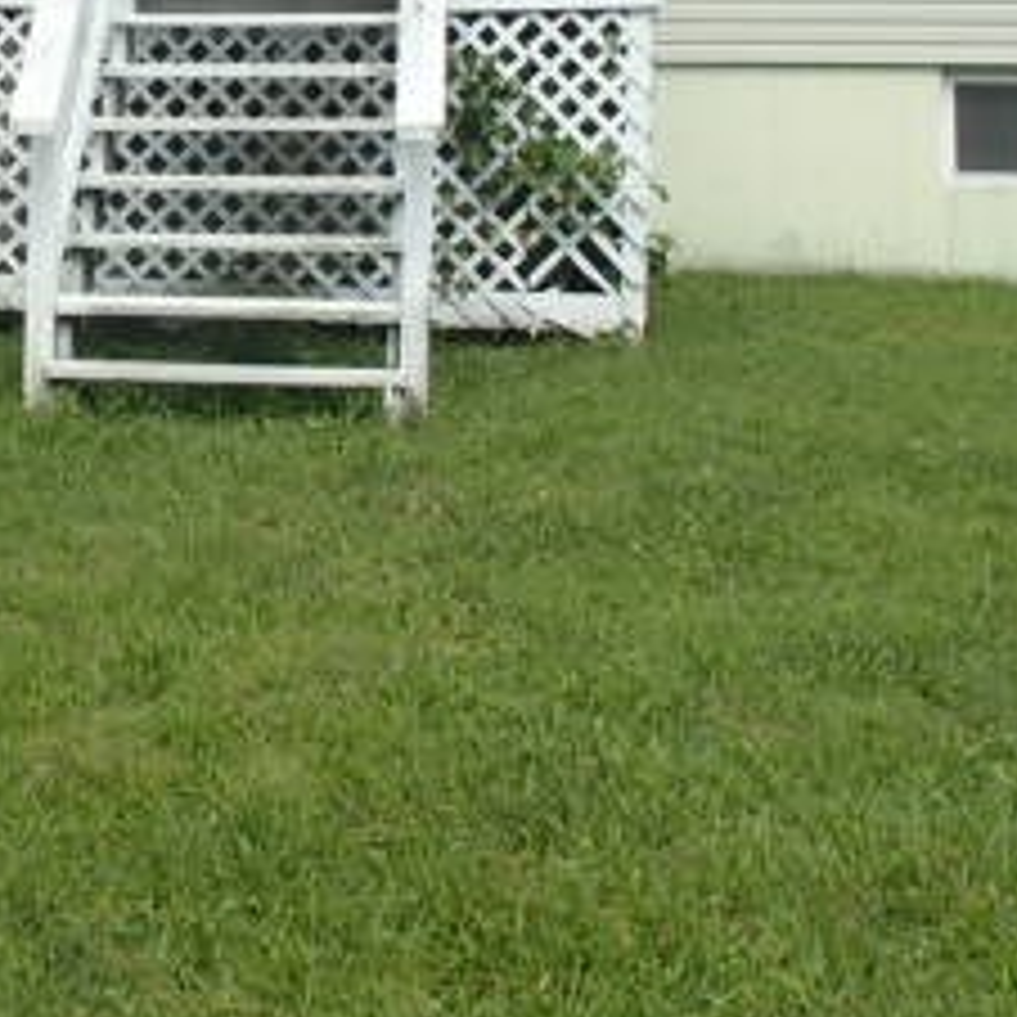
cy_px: 130
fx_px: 2327
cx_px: 94
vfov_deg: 24.1
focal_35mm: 70
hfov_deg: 24.0
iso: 100
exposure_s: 1/640
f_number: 3.9
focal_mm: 5
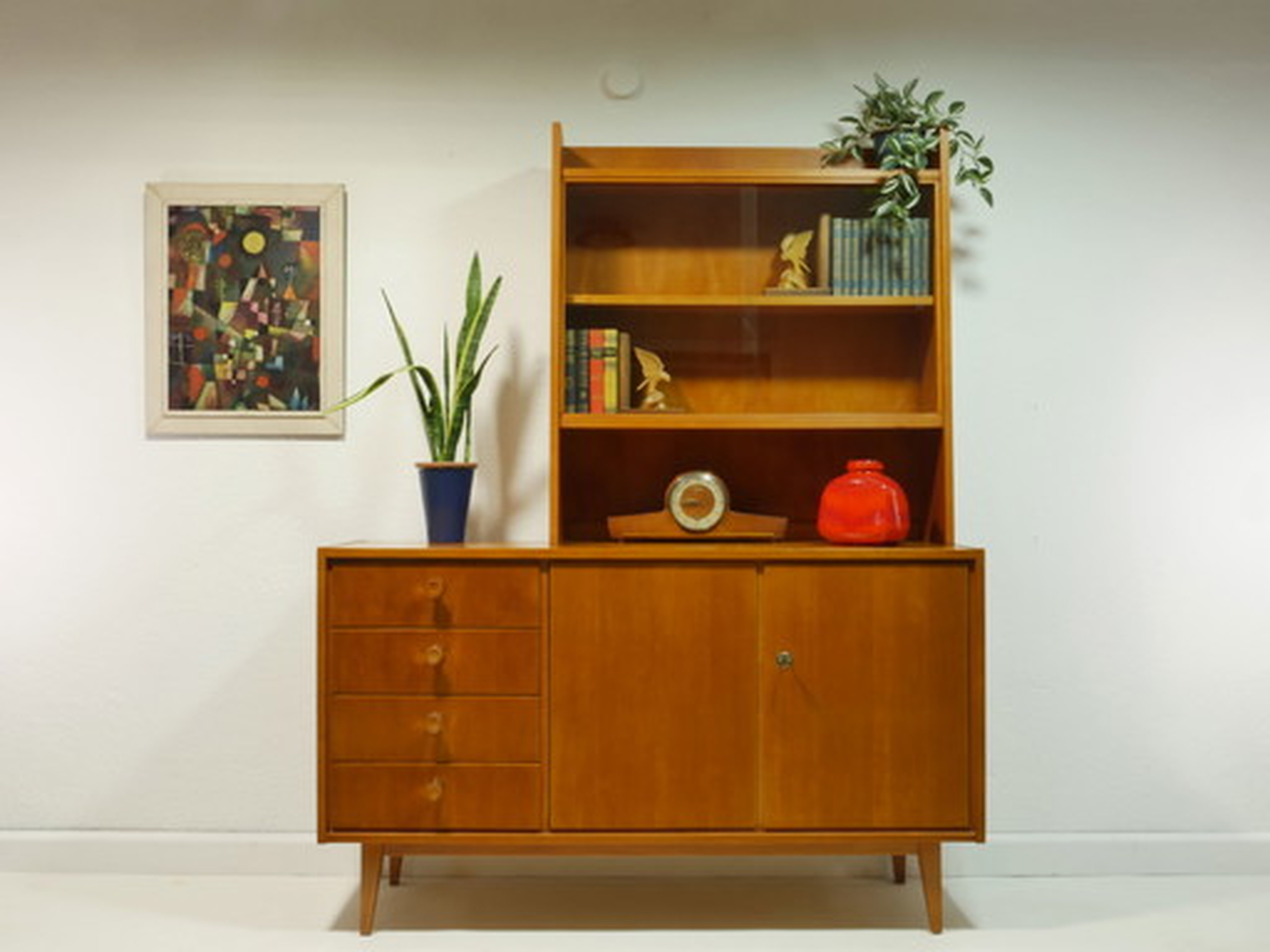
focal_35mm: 38
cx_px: 635
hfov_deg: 49.0
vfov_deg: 37.7
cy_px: 476
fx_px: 1394
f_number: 22
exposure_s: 1/2
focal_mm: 19
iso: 200
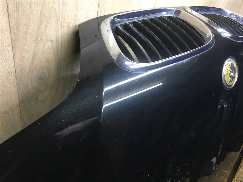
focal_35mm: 29
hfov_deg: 61.7
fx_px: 204
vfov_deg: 48.2
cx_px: 122
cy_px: 91
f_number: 2.2
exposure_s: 1/33
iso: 64
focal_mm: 4.15
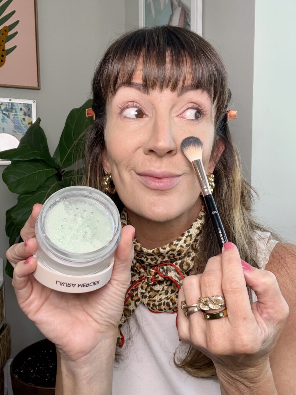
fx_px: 342
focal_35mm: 30
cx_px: 148
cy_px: 198
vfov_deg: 60.0
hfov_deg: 46.8
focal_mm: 2.71
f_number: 2.2
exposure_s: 1/121
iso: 50
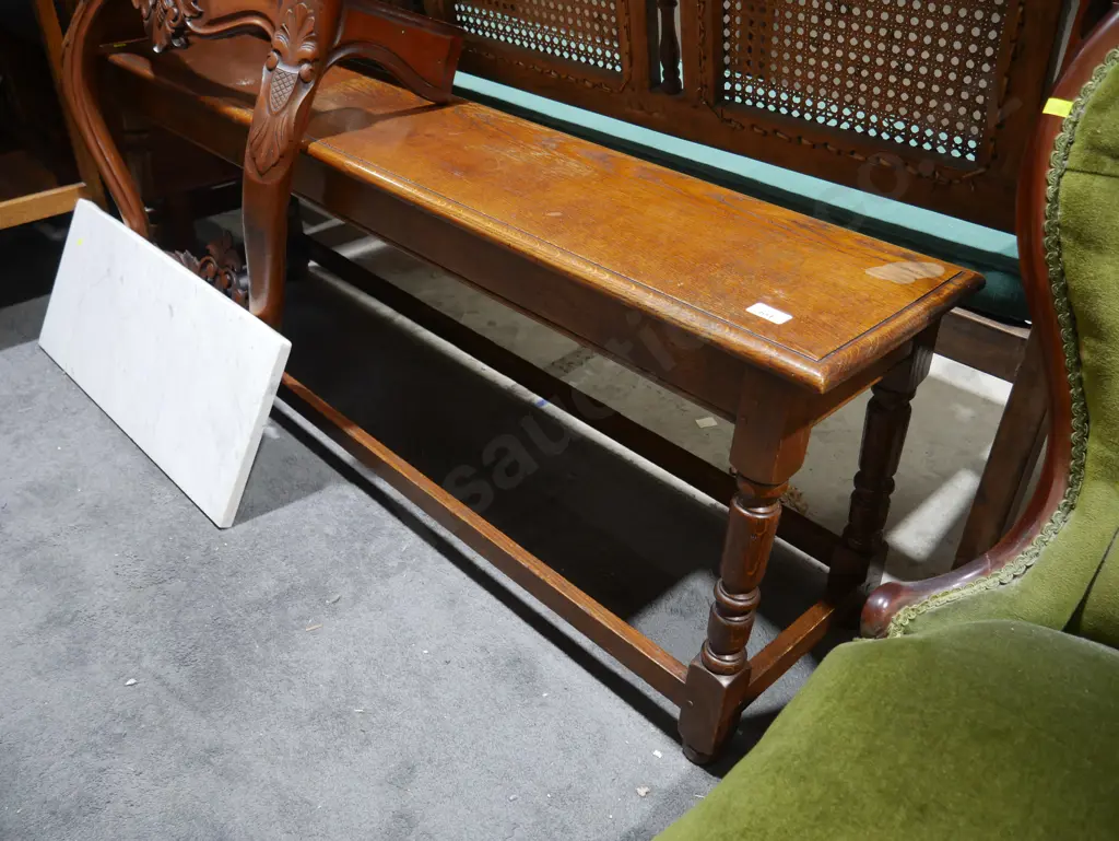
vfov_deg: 49.8
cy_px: 420
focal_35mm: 28
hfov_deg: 63.4
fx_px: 906
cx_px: 560
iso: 500
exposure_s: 1/60
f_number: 3.5
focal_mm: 14
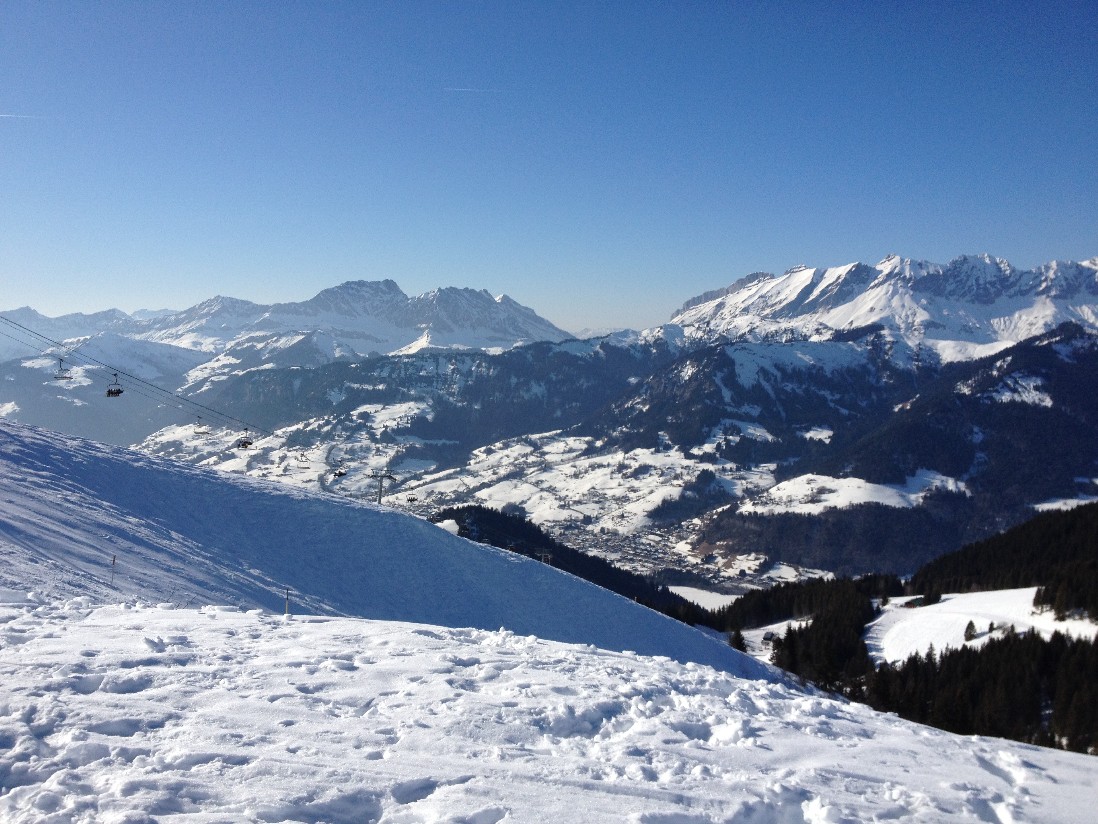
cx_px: 549
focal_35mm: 35
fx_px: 1110
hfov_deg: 52.6
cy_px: 412
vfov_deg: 40.7
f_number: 2.4
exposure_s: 1/3460
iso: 64
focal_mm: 4.28
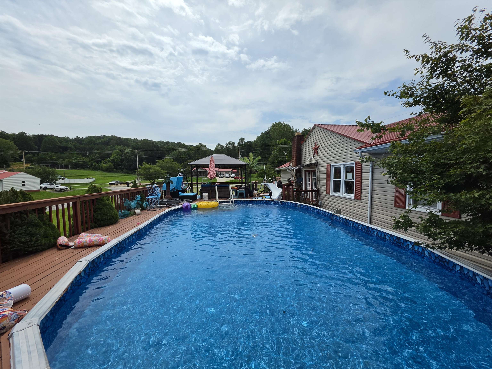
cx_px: 246
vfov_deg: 89.9
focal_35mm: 13
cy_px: 184
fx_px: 185
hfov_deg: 106.2
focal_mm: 2.2
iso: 32
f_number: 1.9
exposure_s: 1/3264
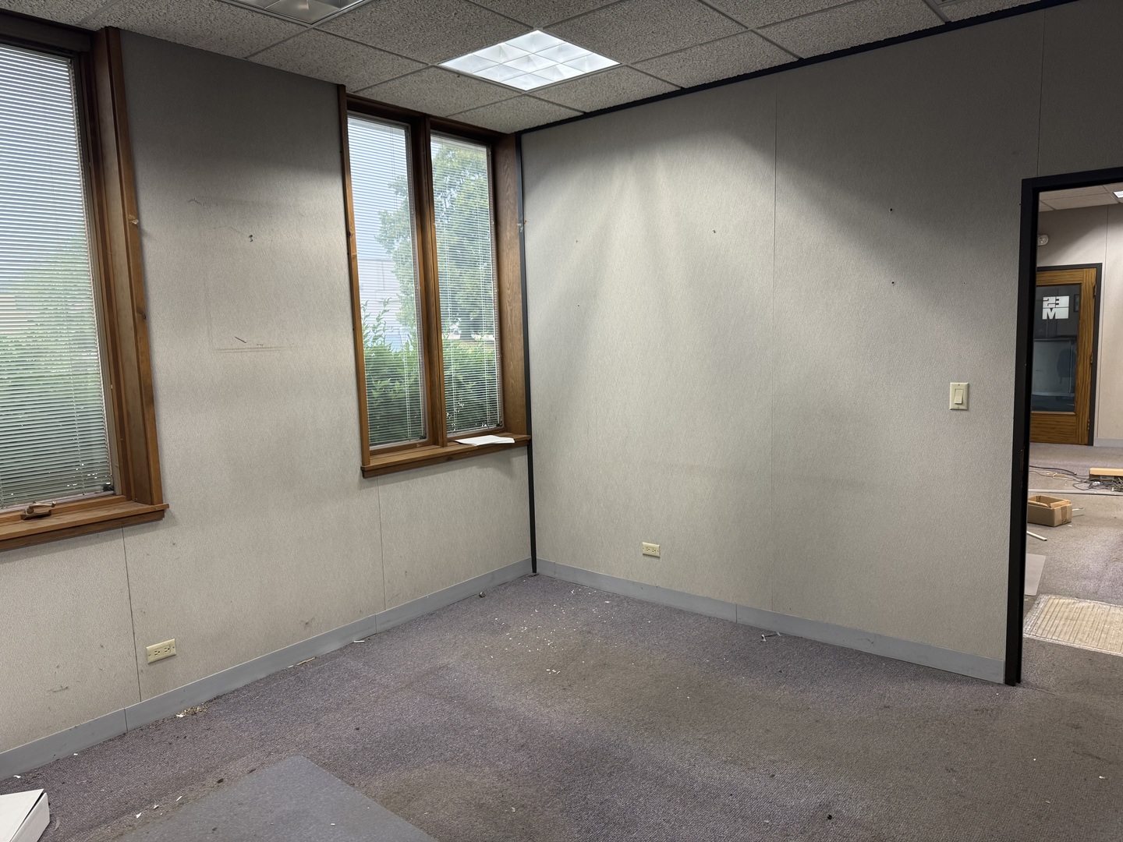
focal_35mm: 24
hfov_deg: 71.6
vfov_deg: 56.8
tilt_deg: -7.5
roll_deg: +1.7
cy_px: 421
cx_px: 562
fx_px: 779
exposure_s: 1/60
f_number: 1.78
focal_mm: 6.76
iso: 125
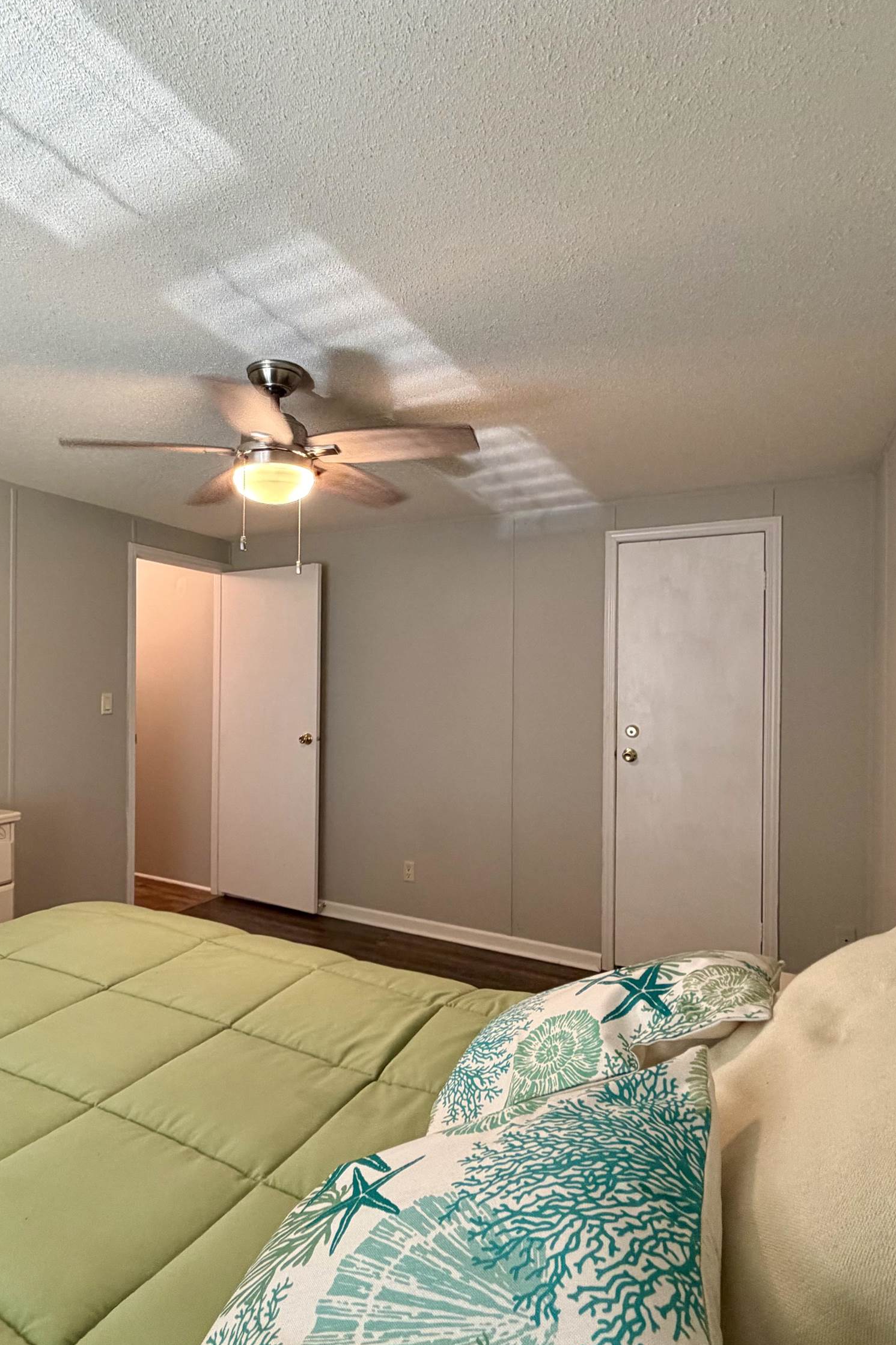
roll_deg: +0.5
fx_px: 747
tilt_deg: -0.2
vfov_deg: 84.0
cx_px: 337
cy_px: 677
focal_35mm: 20
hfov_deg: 61.1
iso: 200
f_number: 2.2
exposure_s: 1/60
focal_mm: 2.22
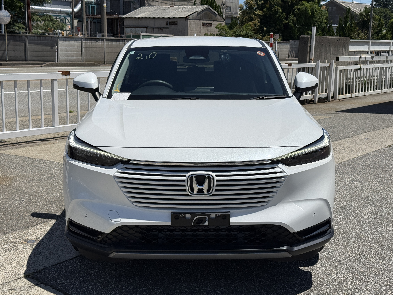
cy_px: 148
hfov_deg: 39.7
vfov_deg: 30.3
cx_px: 196
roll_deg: -1.7
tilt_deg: -10.8
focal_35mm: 48
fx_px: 545
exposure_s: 1/11364
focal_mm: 6.76
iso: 64
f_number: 1.78
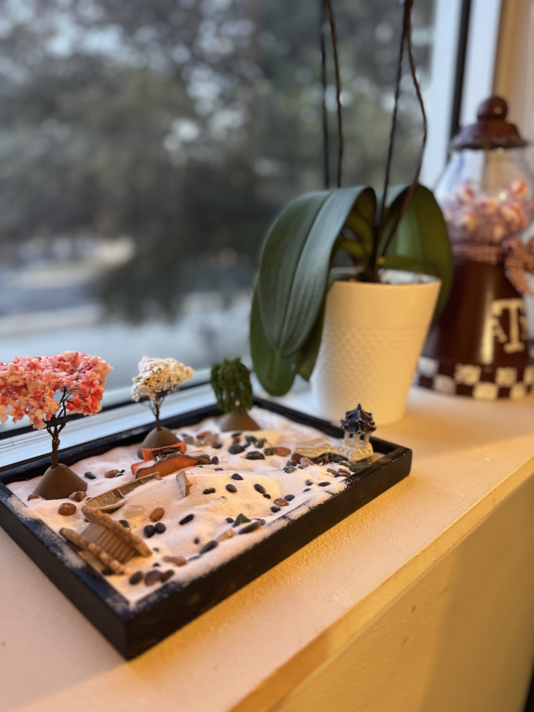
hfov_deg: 56.8
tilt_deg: -14.8
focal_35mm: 24
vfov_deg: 71.6
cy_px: 356
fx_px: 494
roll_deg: -0.1
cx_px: 267
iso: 640
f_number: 1.78
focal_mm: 6.76
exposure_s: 1/60
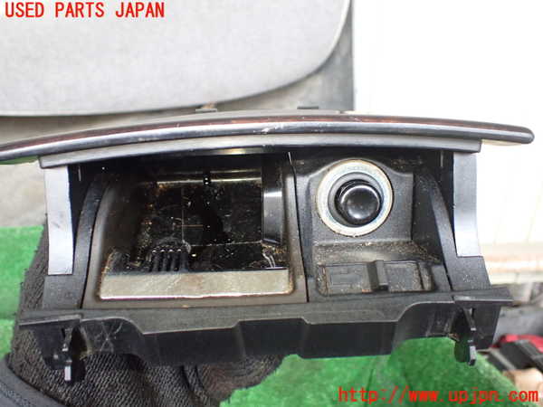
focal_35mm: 30
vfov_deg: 46.8
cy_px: 204
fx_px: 471
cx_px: 272
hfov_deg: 60.0
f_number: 2.3
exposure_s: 1/60
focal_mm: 5.4
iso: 800
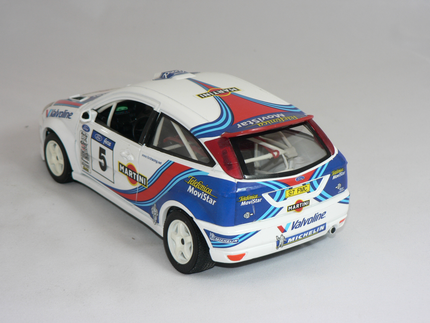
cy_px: 162
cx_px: 215
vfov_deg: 21.9
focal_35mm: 67
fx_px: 832
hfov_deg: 29.0
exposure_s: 1/60
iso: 80
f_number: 3.2
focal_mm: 11.2
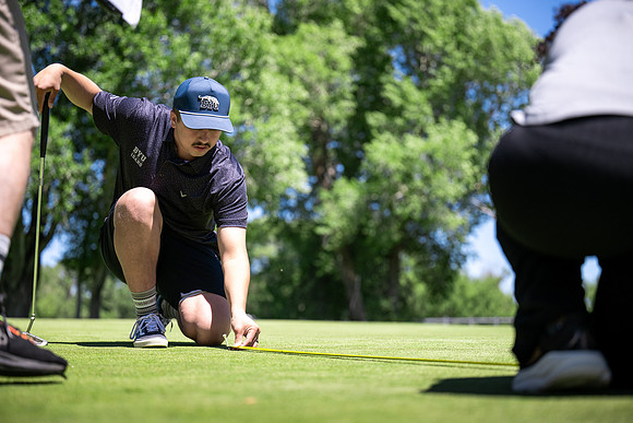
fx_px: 1231
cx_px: 316
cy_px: 212
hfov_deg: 28.8
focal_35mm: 70
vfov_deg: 19.5
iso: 250
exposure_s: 1/3200
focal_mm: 70
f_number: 2.8
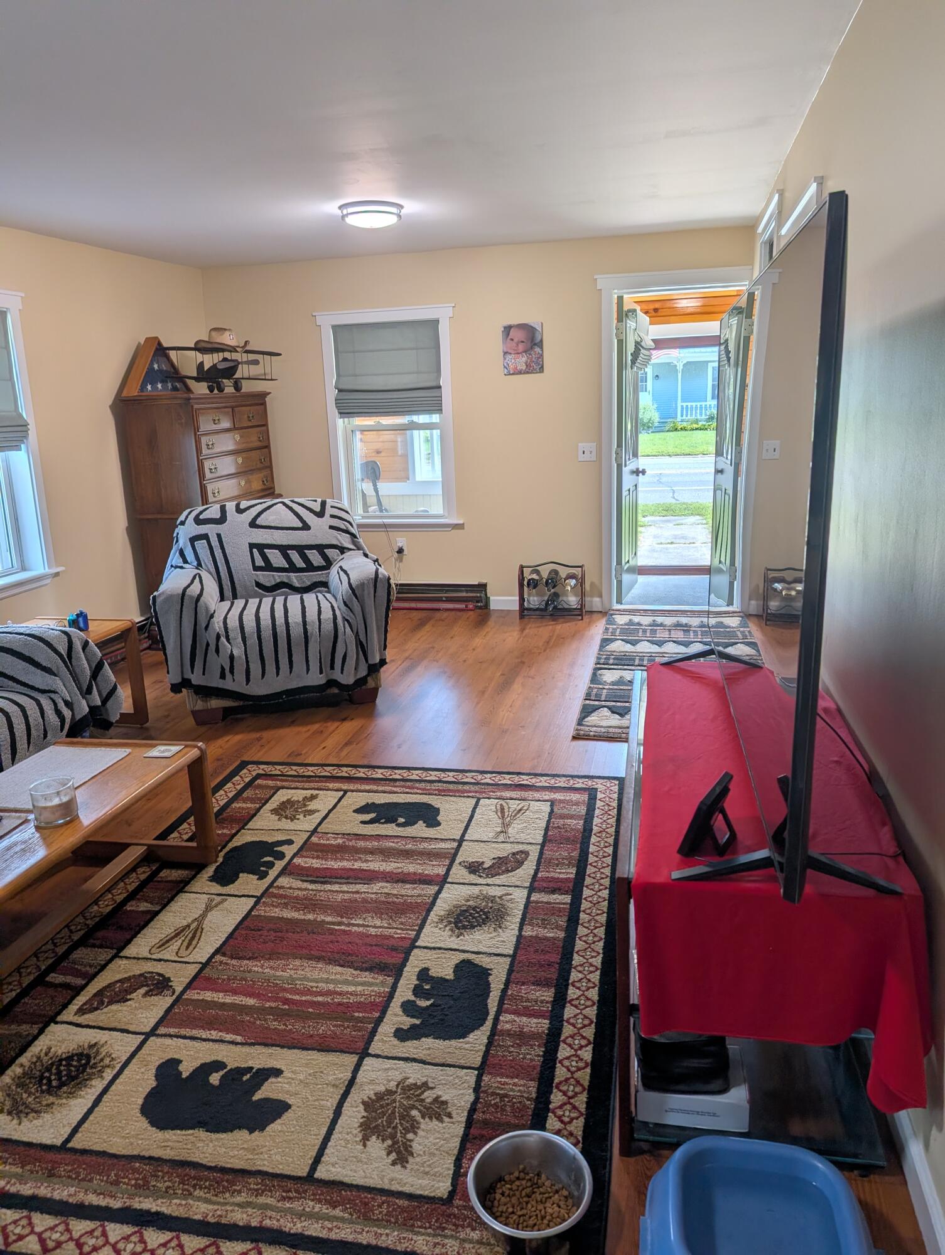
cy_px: 628
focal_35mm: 24
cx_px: 472
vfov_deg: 71.5
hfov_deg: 56.9
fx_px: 872
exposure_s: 1/221
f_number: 1.68
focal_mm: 6.9
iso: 19
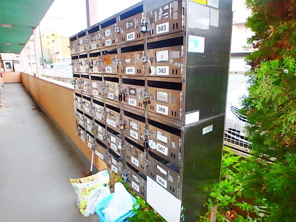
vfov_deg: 63.4
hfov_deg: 79.0
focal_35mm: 21
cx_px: 148
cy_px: 111
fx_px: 180
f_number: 3.5
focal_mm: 3.7
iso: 200
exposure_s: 1/30
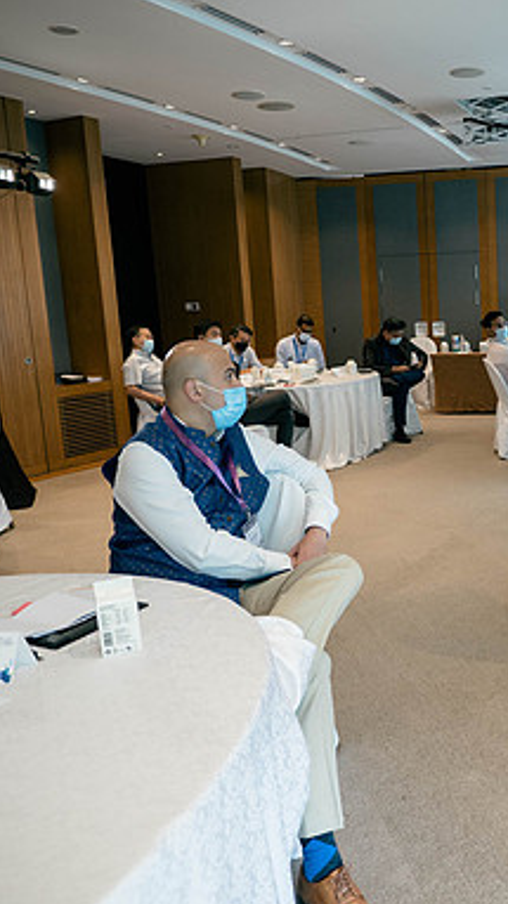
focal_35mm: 33
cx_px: 477
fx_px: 791
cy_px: 454
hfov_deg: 33.3
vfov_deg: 59.5
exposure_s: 1/100
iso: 400
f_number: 1.7
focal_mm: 10
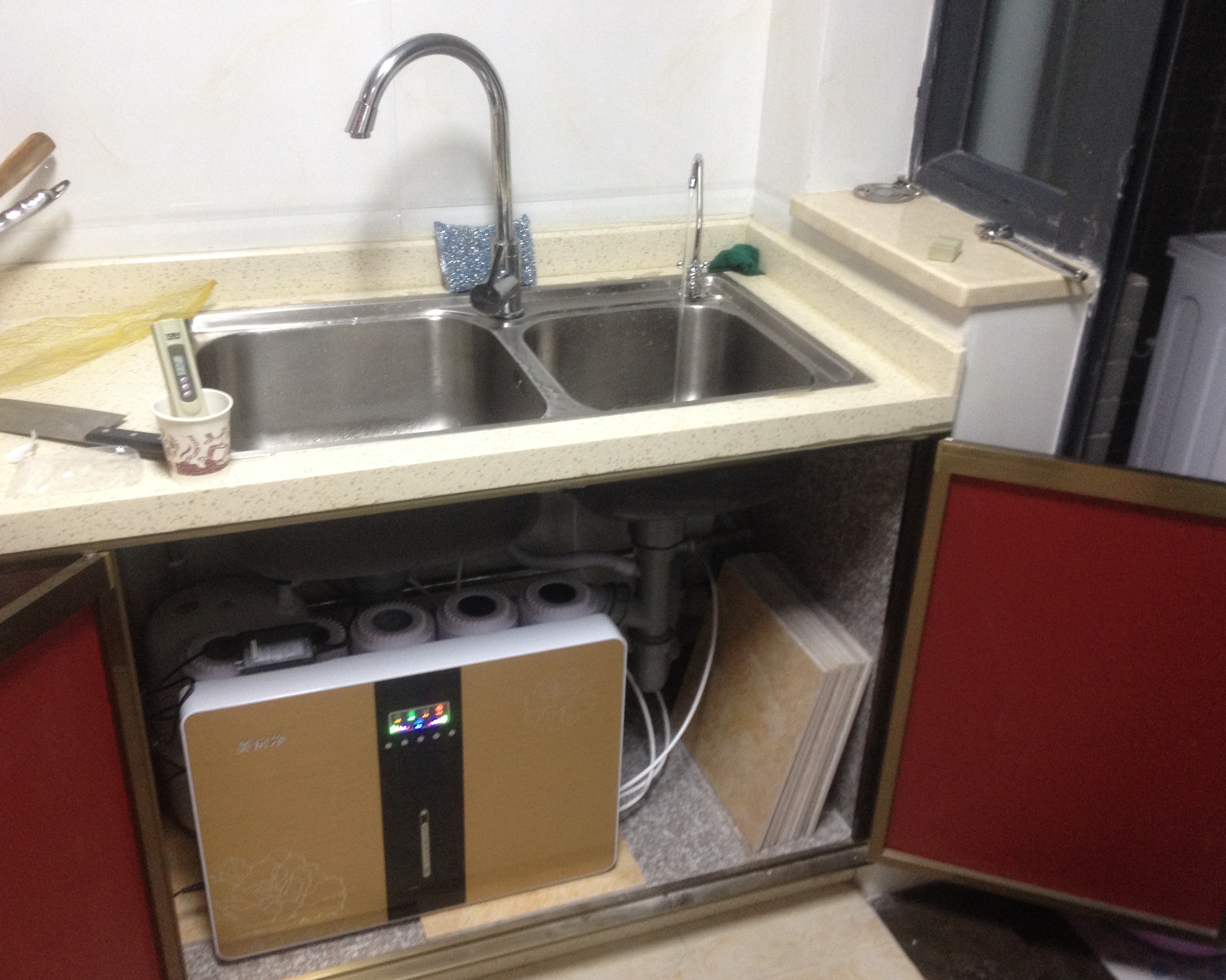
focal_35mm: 37
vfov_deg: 40.1
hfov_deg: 49.1
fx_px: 1342
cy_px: 487
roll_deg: -2.8
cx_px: 608
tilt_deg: -32.1
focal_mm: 4.28
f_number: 2.4
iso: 160
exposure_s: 1/20
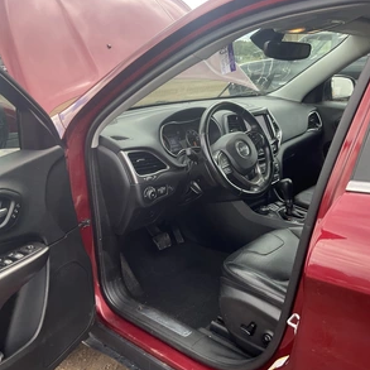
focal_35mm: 35
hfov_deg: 47.1
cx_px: 211
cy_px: 183
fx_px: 423
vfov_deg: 47.2
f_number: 1.8
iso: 20
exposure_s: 1/147
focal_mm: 3
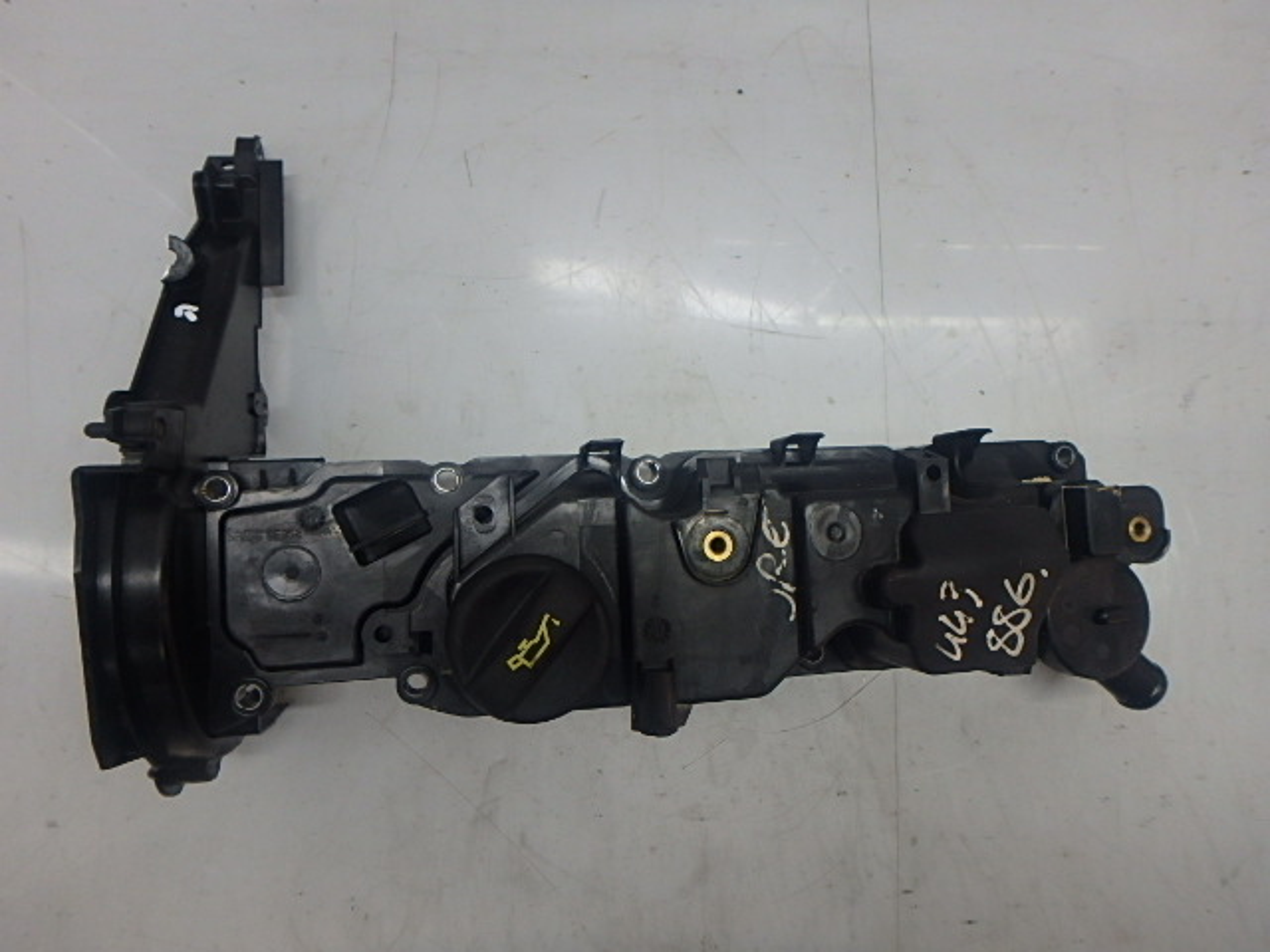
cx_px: 635
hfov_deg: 79.0
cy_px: 476
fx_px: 770
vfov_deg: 63.4
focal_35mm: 21
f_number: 3.5
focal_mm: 3.7
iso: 200
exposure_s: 1/40
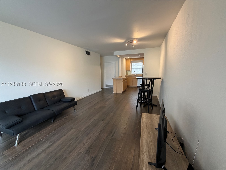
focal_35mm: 14
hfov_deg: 102.1
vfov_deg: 85.7
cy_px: 85
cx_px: 113
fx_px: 91
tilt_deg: -8.4
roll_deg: -0.4
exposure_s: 1/60
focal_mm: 2.22
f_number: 2.2
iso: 200
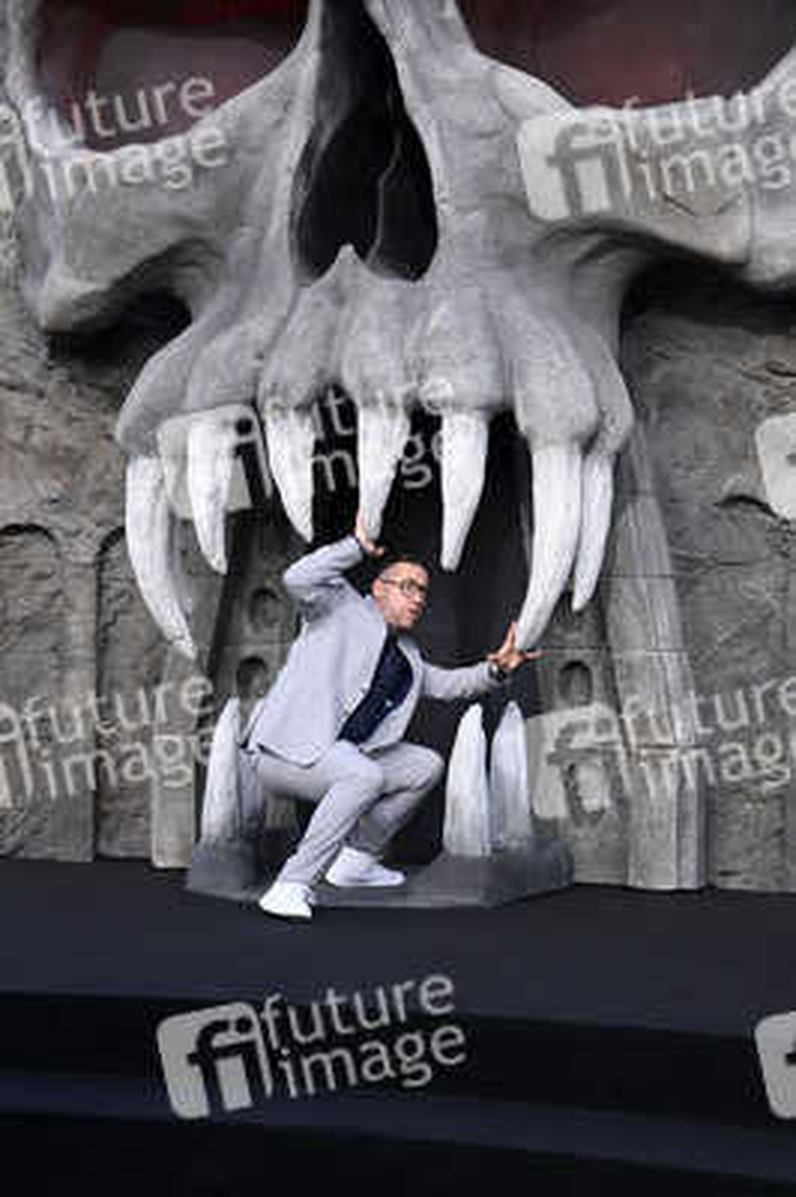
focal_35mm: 70
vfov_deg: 28.9
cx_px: 398
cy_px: 598
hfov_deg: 19.4
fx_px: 2326
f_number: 6.3
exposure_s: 1/250
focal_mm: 70
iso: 250
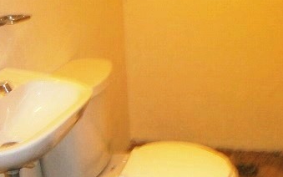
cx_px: 154
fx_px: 401
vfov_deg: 24.8
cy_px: 64
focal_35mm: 52
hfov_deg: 38.8
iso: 125
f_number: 2.8
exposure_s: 1/30
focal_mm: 4.7
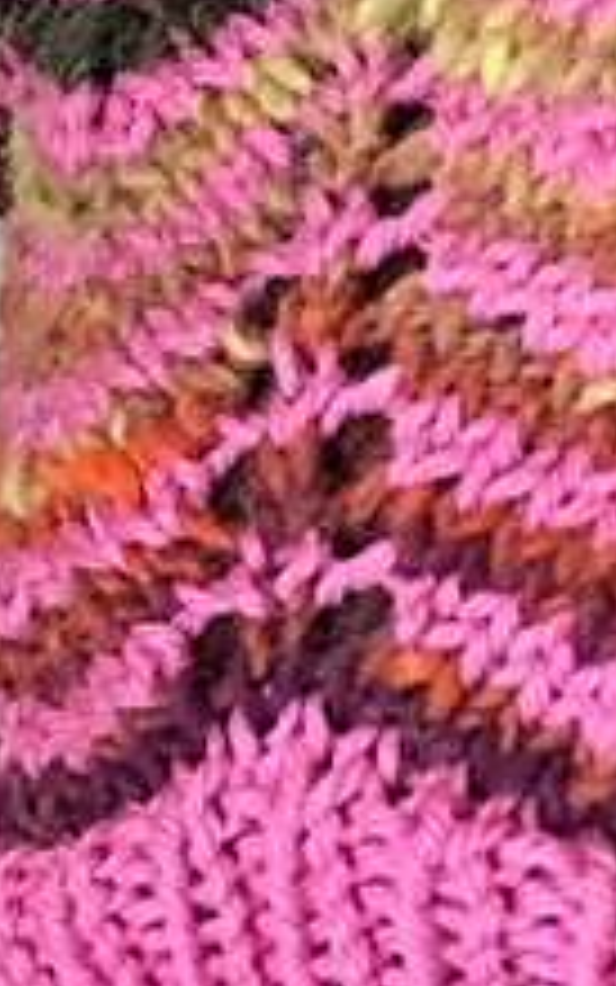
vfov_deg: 21.0
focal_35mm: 99
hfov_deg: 13.0
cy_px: 563
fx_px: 2657
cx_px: 632
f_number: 2.2
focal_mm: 2.87
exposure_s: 1/20
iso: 200
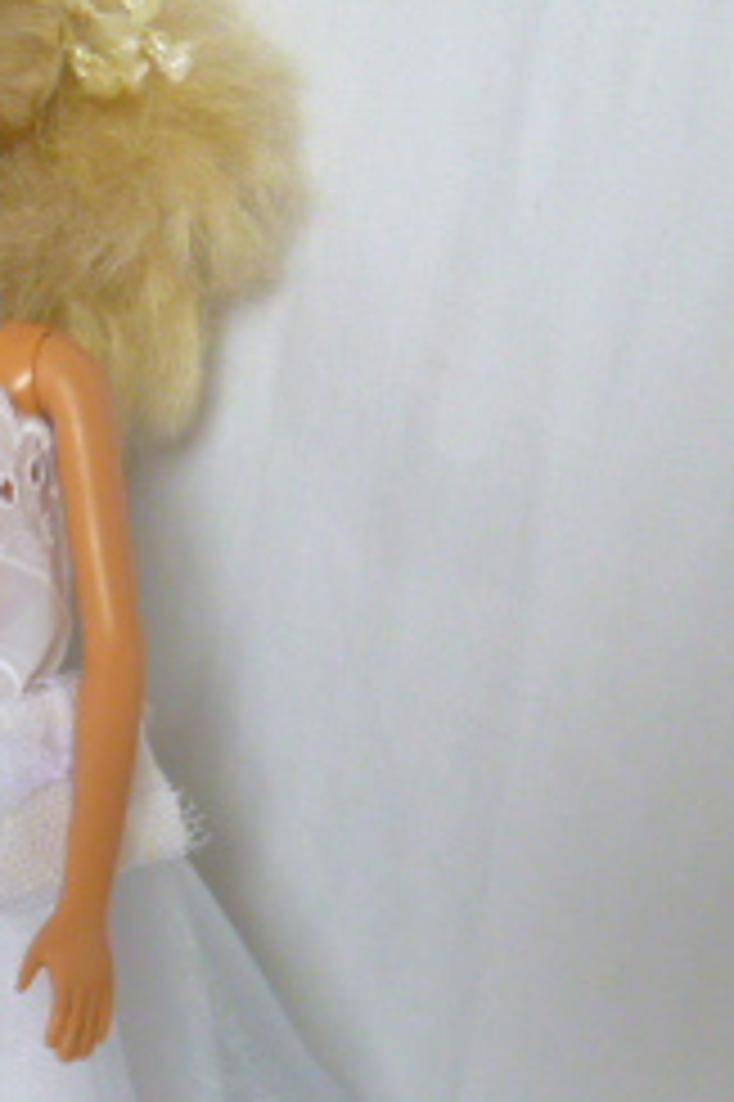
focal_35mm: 68
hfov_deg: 17.8
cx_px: -383
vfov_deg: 29.1
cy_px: 873
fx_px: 2082
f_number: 3.1
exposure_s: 1/40
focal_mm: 4.5
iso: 200
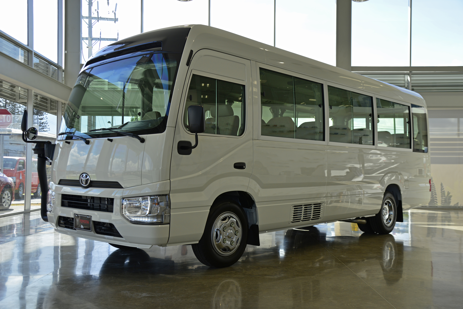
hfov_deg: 50.7
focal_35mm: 38
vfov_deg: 35.1
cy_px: 154
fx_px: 489
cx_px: 232
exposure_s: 1/160
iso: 320
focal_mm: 38
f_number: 6.3
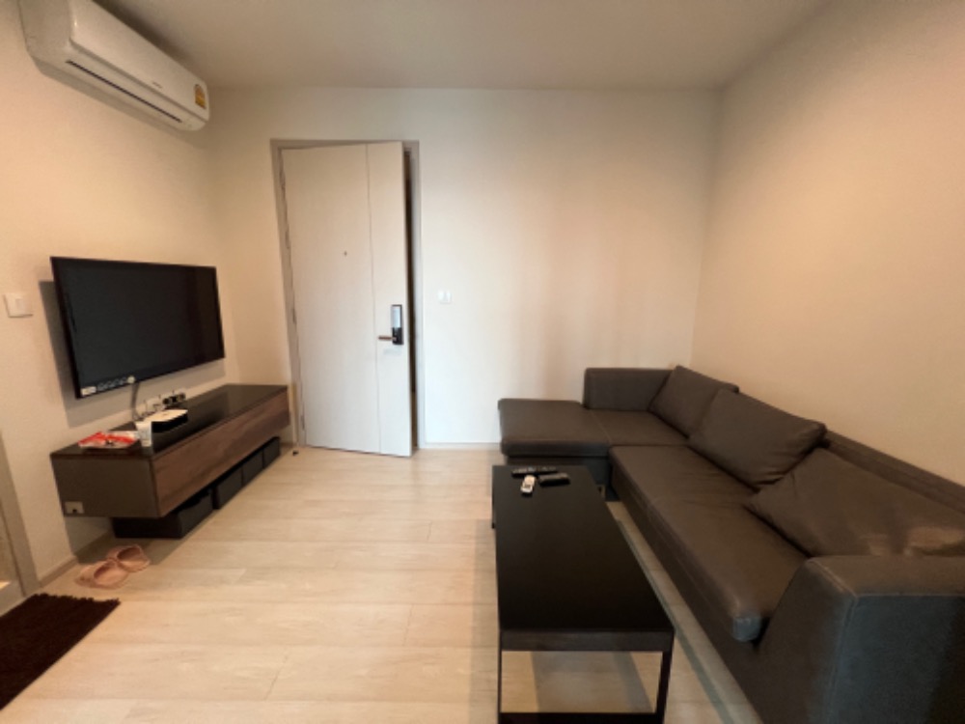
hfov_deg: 106.2
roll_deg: +0.6
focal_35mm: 13
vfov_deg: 89.9
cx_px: 482
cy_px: 362
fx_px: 362
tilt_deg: -9.7
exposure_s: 1/100
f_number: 1.8
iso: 160
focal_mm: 1.57
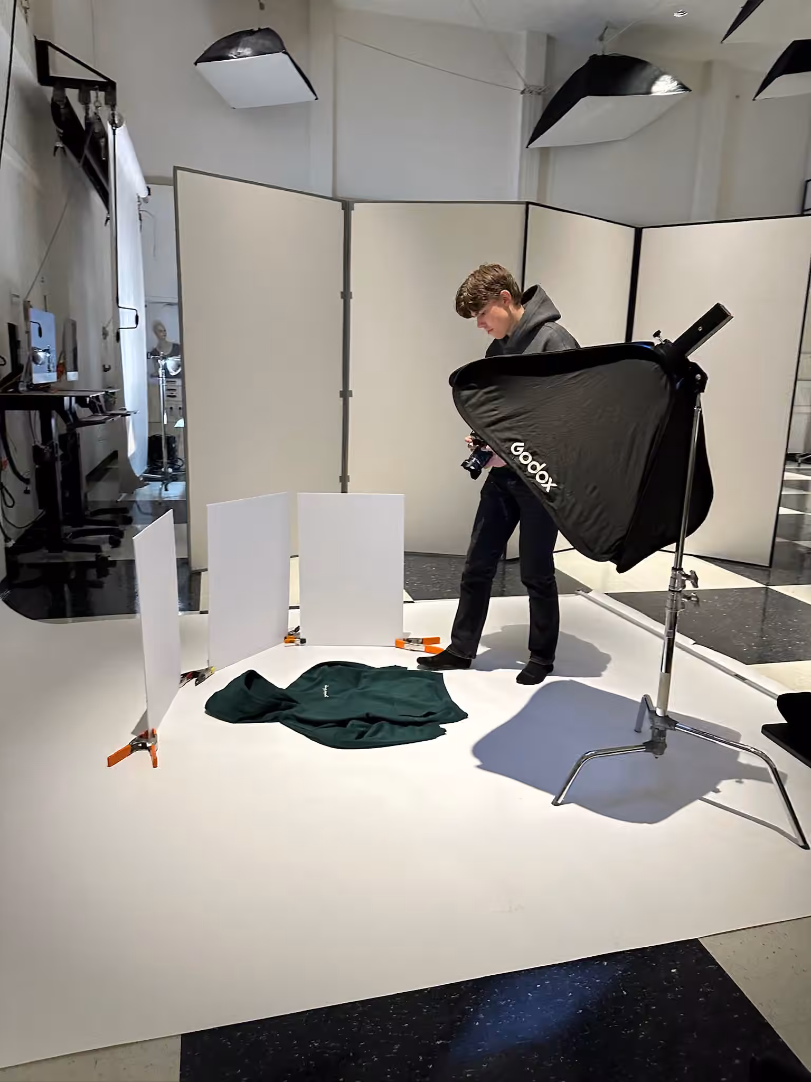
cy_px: 541
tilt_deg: -11.3
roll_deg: +0.7
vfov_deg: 71.6
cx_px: 406
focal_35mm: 24
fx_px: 750
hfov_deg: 56.8
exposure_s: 1/60
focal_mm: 6.86
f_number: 1.78
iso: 500
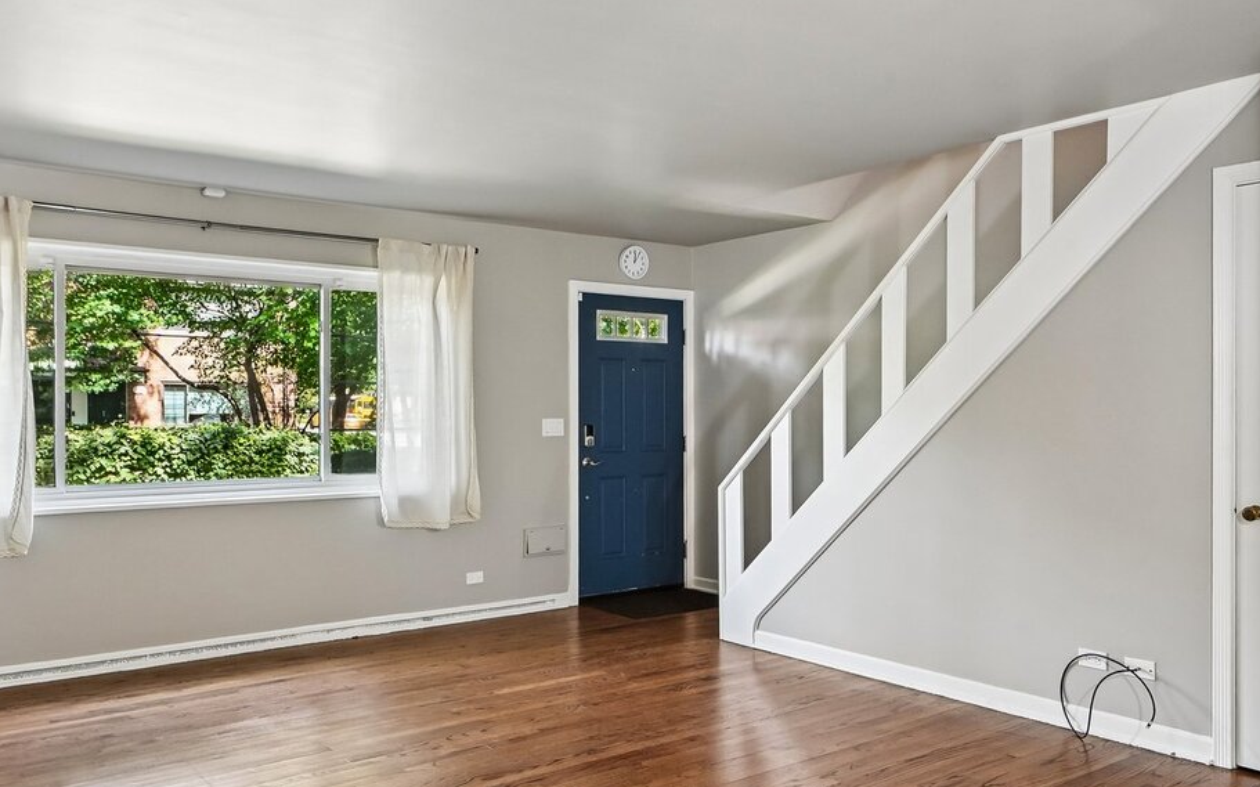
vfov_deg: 43.0
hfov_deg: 64.6
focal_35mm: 29
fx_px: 996
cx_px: 645
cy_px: 447
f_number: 13
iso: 400
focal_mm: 16
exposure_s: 1/4
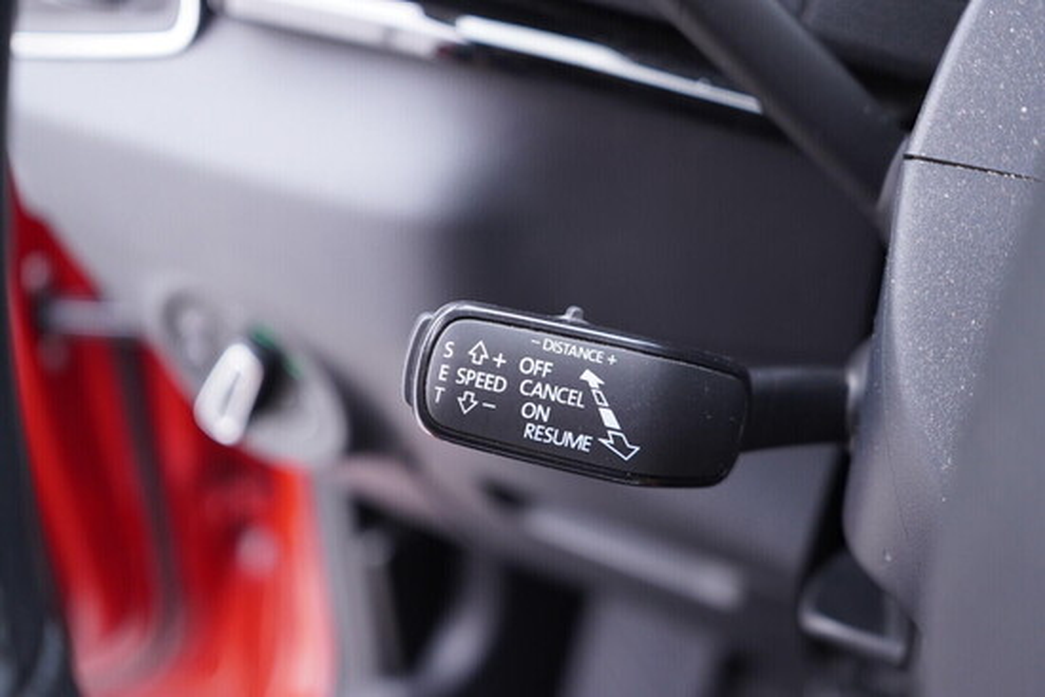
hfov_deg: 53.1
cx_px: 522
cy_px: 348
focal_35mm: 36
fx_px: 1045
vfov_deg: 36.9
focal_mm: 24
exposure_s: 1/40
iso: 640
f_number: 2.8
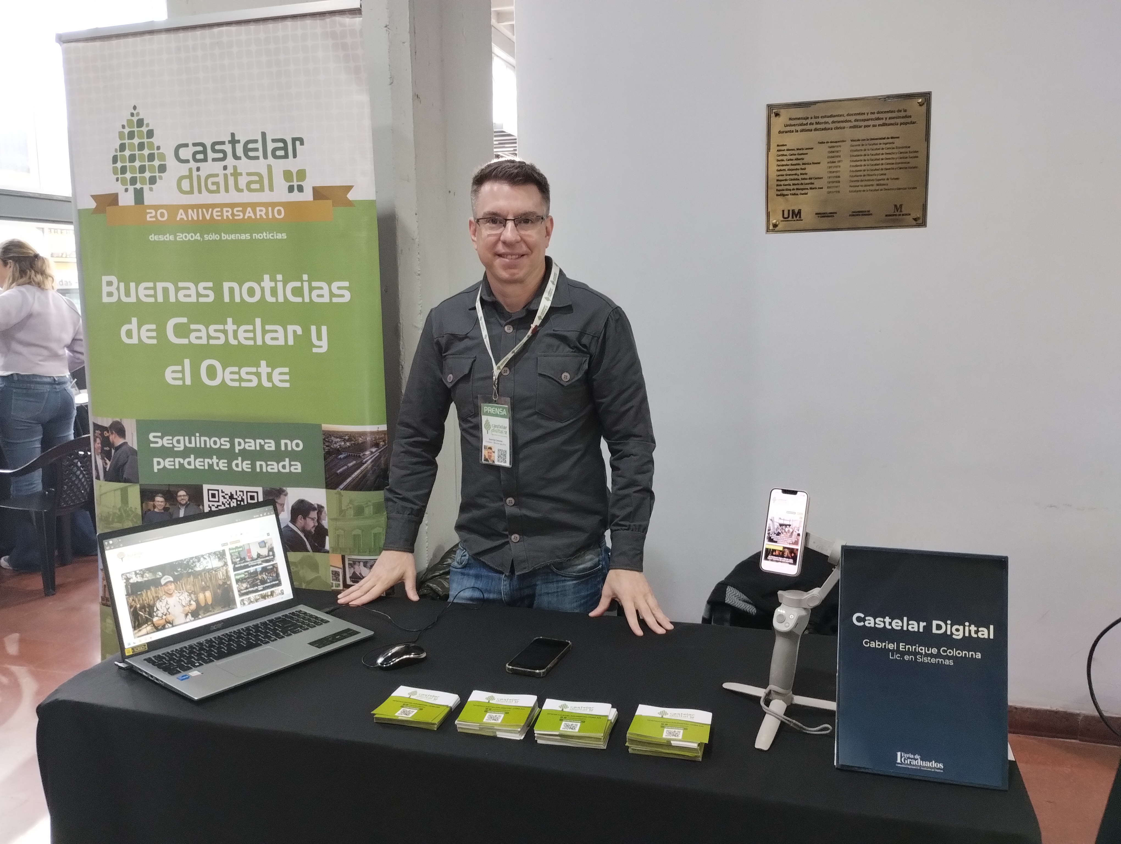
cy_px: 422
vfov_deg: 49.9
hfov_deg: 63.4
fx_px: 908
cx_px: 560
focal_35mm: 28
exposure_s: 1/25
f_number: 1.8
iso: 719
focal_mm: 4.27
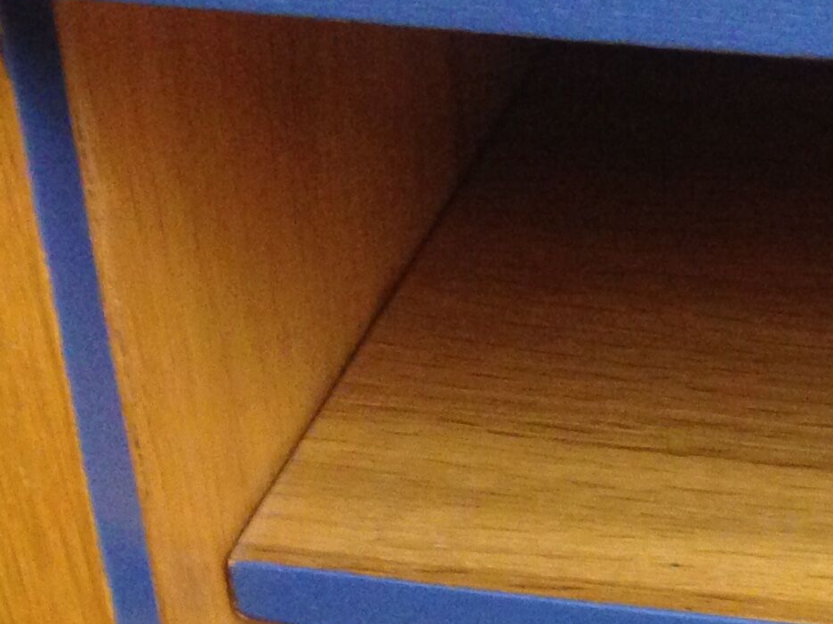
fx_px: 2766
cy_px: 1035
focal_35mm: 115
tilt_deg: -42.8
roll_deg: +2.9
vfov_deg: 12.1
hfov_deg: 17.0
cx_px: 684
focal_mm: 4.12
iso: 250
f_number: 2.4
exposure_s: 1/20
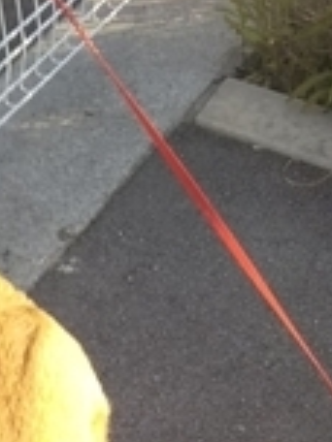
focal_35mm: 99
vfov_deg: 17.8
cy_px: 654
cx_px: 147
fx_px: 1266
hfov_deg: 14.9
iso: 40
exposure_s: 1/194
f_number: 2.2
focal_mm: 4
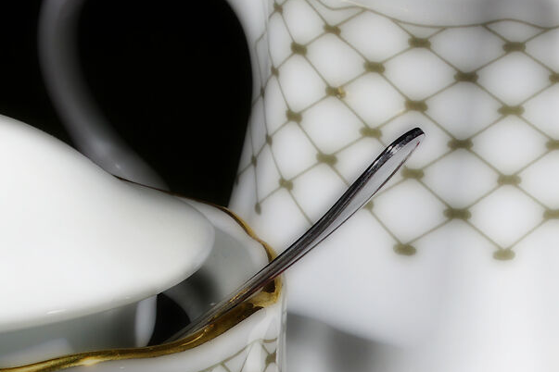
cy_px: 471
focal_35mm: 406
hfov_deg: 5.1
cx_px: 445
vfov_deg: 3.4
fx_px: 6304
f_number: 16
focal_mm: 68
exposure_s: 10
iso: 100
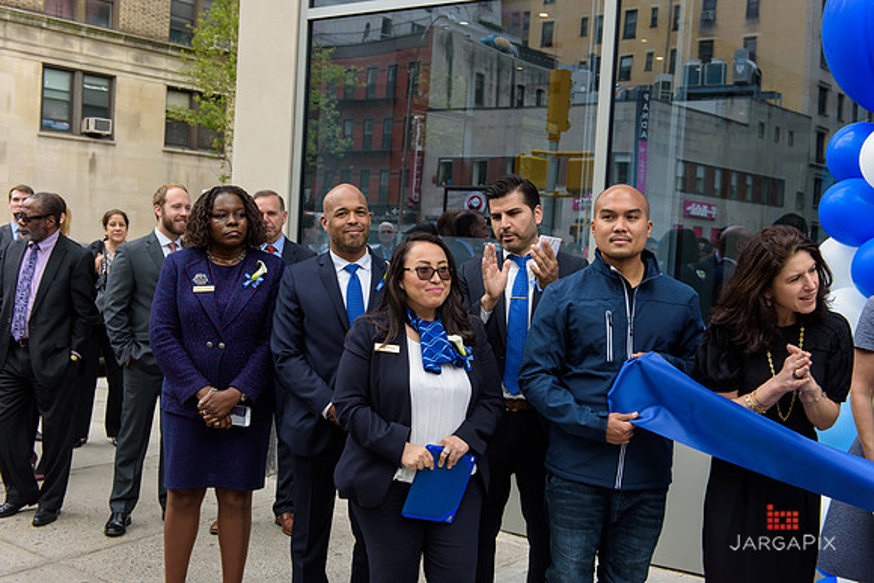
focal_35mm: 40
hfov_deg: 48.4
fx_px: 971
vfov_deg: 33.4
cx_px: 437
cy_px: 292
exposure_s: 1/250
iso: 200
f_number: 5
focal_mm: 40
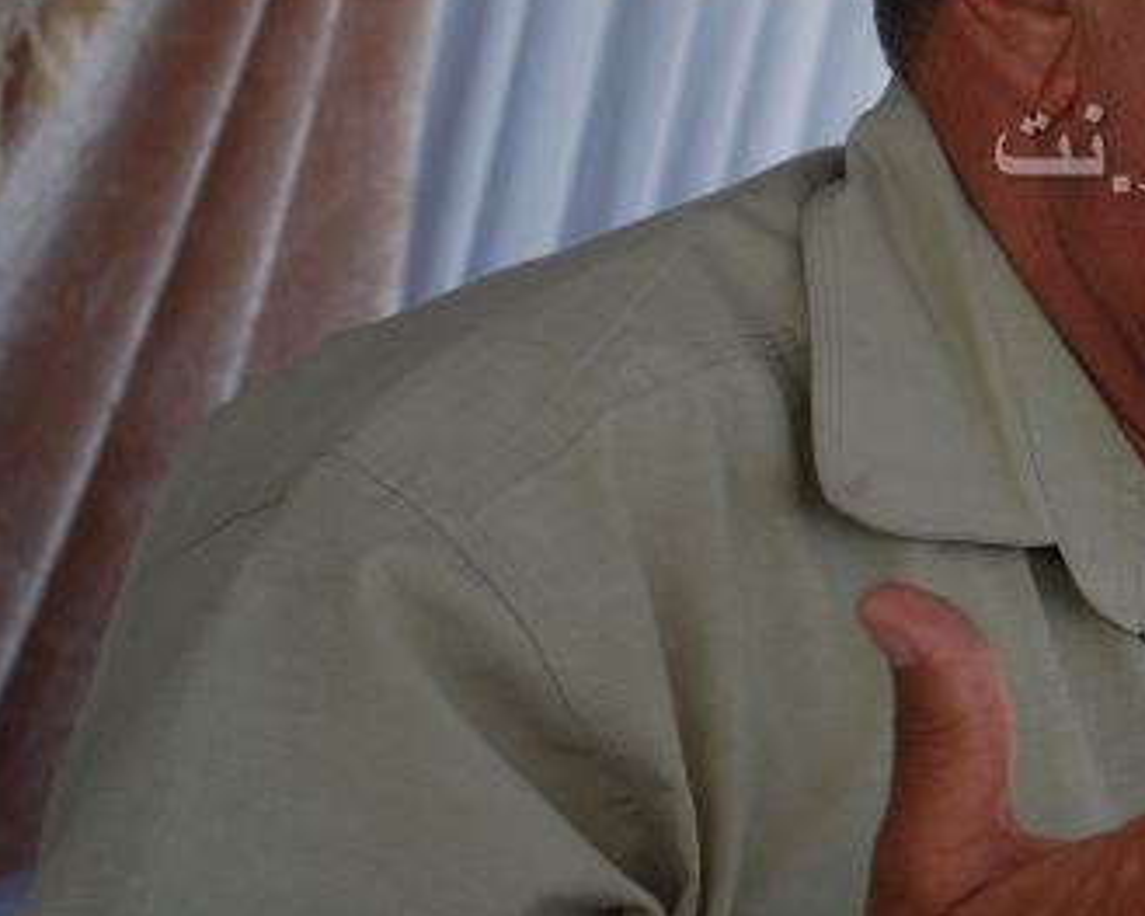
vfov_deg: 9.3
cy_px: 155
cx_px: 1206
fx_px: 5590
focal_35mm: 165
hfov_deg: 11.5
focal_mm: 55
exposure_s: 1/125
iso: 180
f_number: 5.6
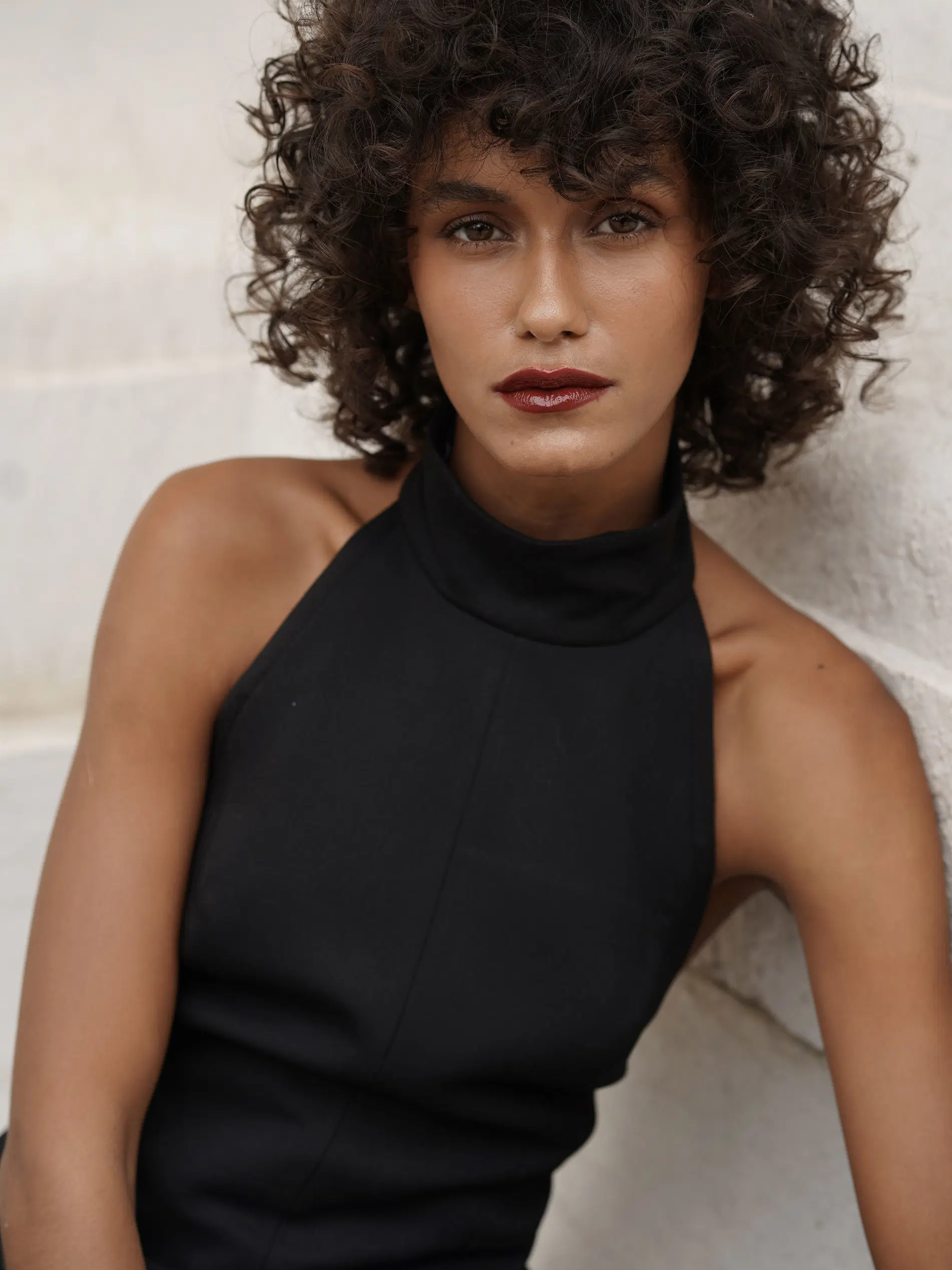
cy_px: 562
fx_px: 3411
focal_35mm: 93
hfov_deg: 15.9
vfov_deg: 21.1
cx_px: 481
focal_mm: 85
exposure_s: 1/250
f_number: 3.2
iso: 100
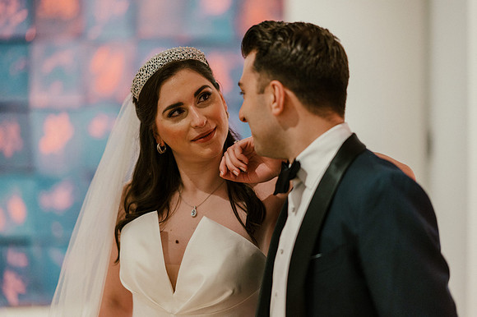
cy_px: 158
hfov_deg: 19.5
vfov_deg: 13.0
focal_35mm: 105
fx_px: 1390
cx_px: 238
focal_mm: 105
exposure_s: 1/500
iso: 800
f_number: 1.4
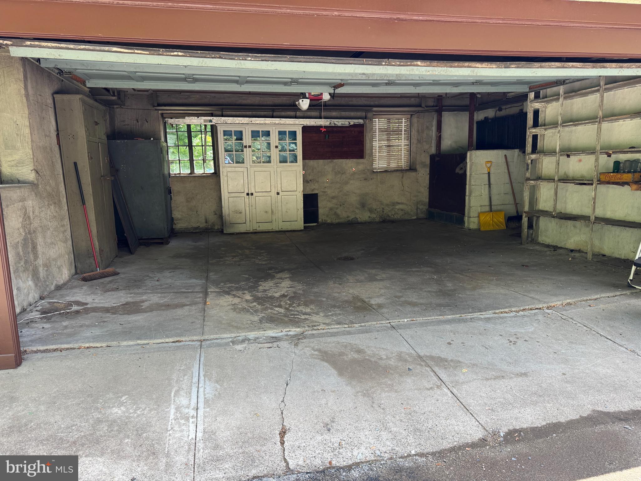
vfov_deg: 56.8
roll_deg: +1.8
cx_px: 320
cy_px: 240
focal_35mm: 24
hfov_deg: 71.6
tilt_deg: -10.1
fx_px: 444
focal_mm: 6.76
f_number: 1.78
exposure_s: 1/202
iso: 64
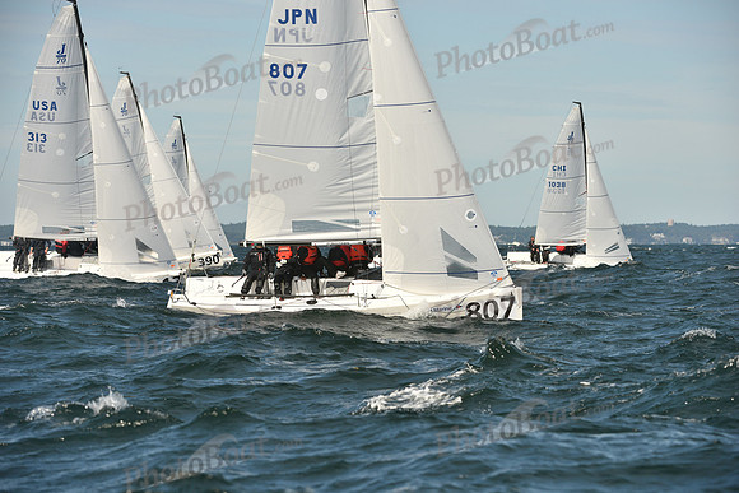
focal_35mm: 200
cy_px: 246
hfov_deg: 10.3
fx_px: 4106
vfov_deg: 6.9
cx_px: 370
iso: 250
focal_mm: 200
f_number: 7.1
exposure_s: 1/1250
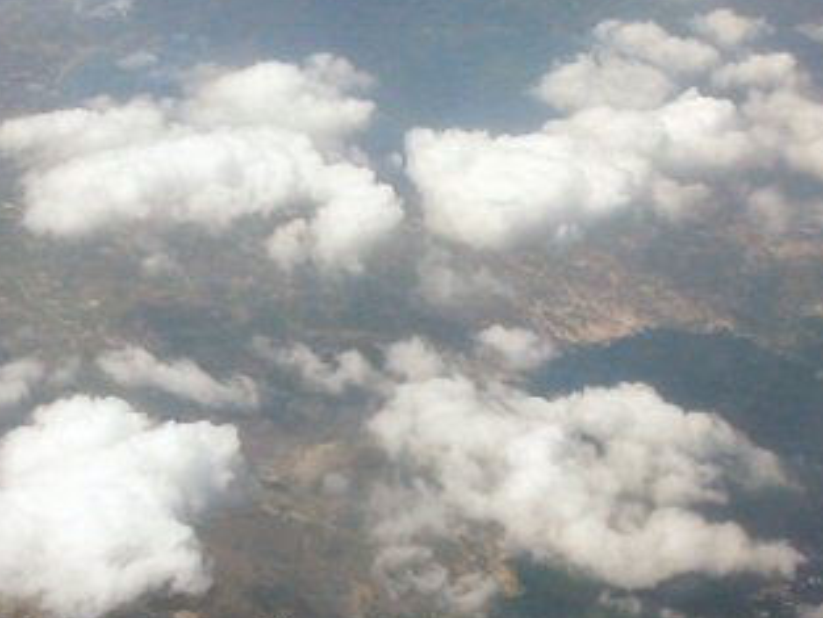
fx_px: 2093
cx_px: 316
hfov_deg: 22.2
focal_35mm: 88
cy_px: 529
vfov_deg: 16.6
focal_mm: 6.6
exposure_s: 1/719
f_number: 4.8
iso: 100
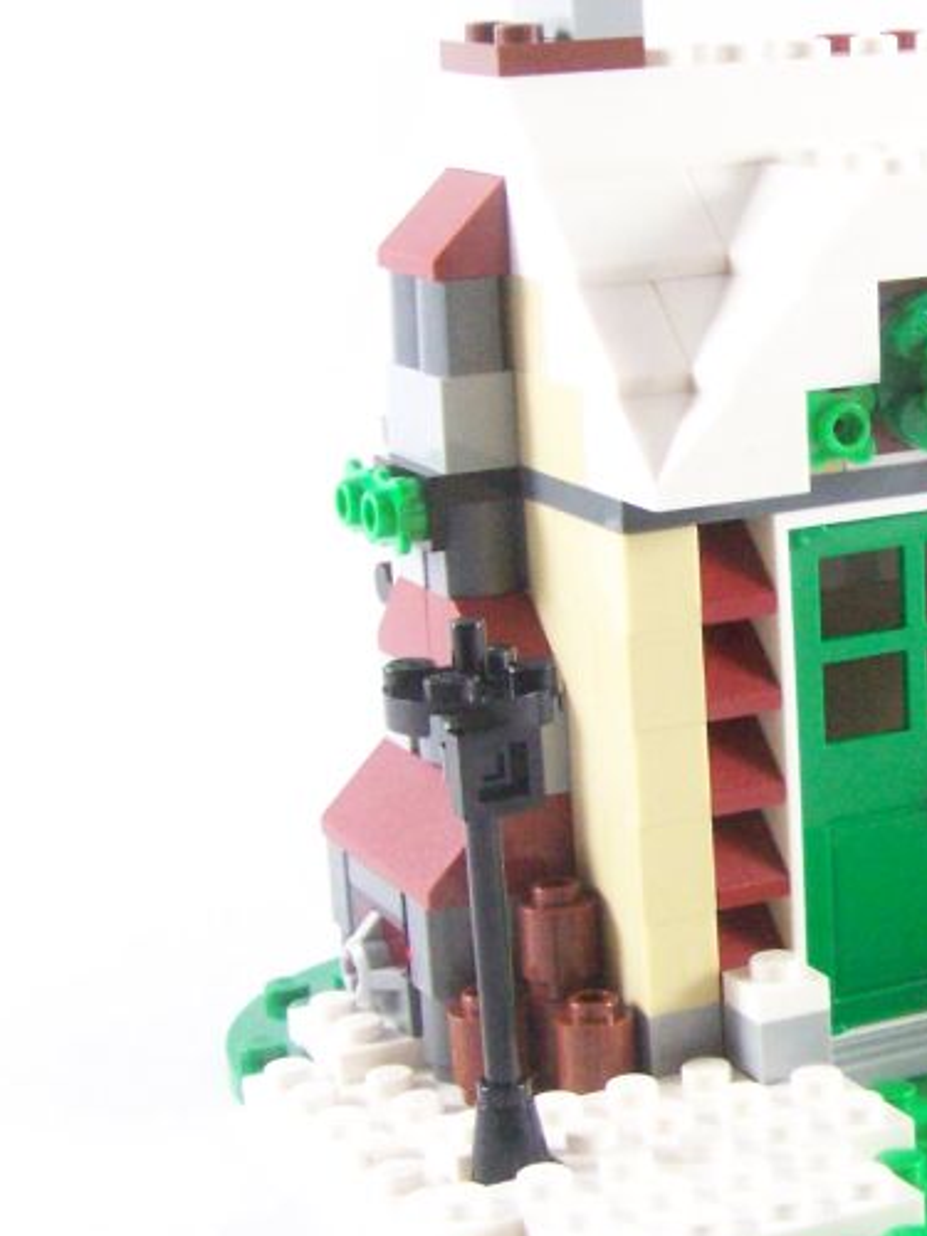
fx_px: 2928
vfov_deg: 23.8
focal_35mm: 82
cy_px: 630
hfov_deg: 17.2
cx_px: 1117
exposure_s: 1/60
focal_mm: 6.7
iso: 400
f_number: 4
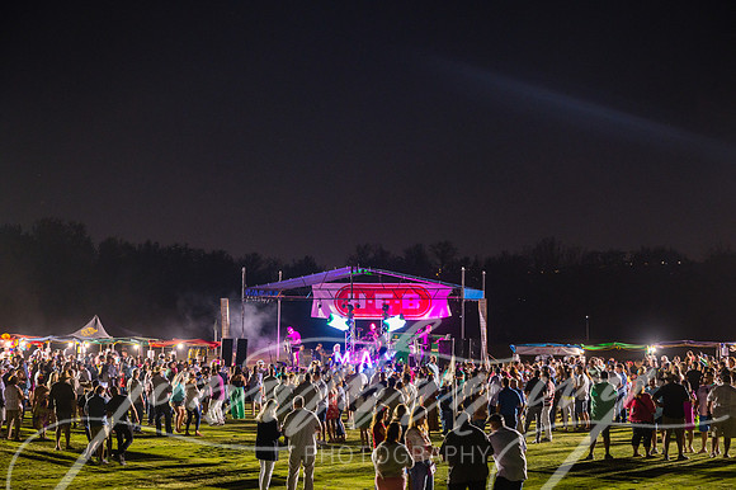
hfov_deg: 28.9
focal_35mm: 70
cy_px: 245
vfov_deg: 19.4
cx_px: 368
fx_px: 1430
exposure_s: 1/20
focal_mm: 70
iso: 1000
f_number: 4
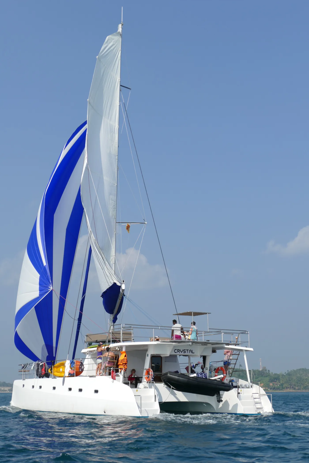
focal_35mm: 58
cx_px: 154
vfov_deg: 34.5
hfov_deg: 23.4
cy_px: 232
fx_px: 747
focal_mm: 21.01
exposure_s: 1/2000
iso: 125
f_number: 4
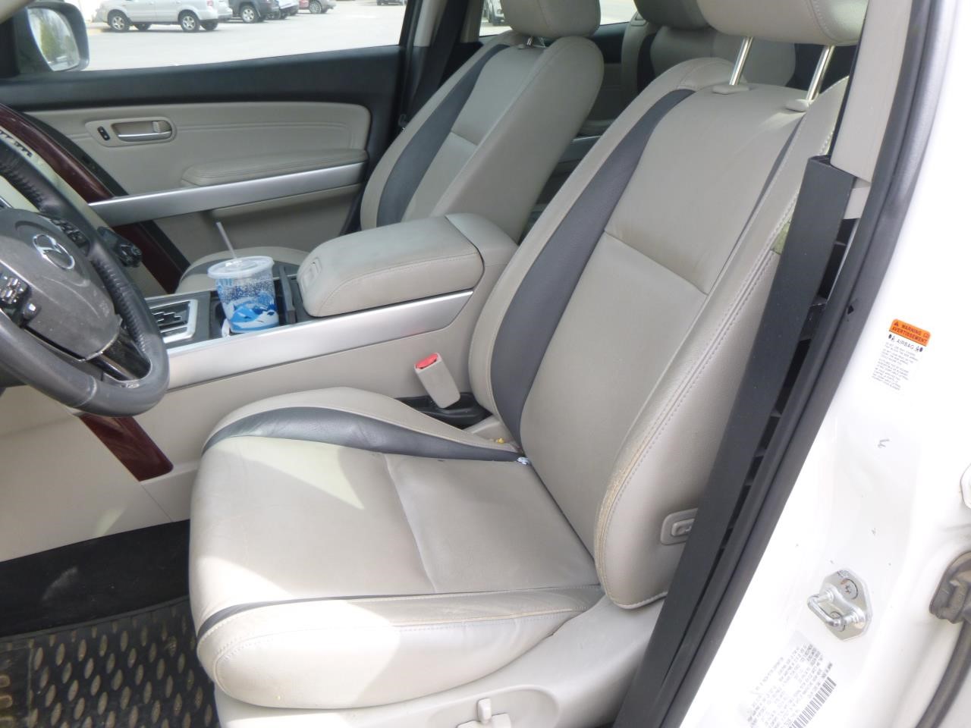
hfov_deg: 69.4
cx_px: 486
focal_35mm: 25
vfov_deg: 54.9
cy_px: 364
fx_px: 701
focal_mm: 4.5
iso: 100
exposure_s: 1/100
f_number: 3.9
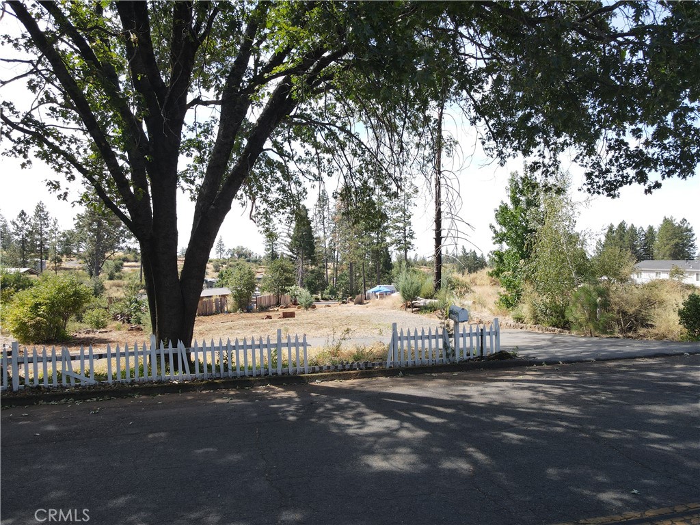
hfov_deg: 71.6
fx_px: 485
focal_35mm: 24
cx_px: 350
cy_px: 262
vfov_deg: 56.8
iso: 100
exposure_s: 1/240
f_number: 2.8
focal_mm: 4.5
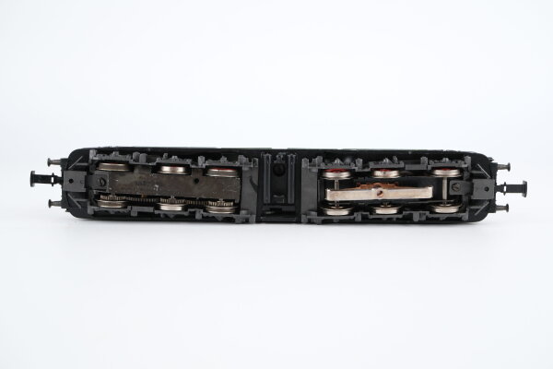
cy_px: 184
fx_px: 691
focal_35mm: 45
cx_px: 276
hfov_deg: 43.6
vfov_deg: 29.9
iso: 320
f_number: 7.1
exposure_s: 1/125
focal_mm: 30
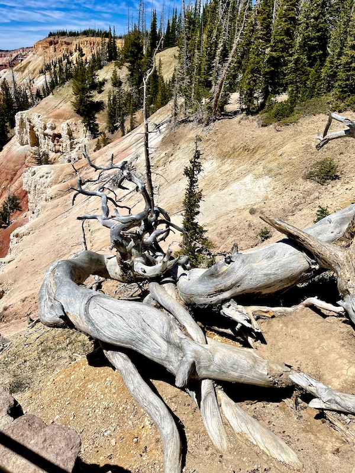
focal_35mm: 25
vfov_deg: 69.4
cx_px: 178
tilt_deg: -27.7
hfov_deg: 54.9
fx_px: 342
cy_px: 236
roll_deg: -0.9
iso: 32
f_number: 1.6
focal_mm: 5.1
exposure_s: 1/7407
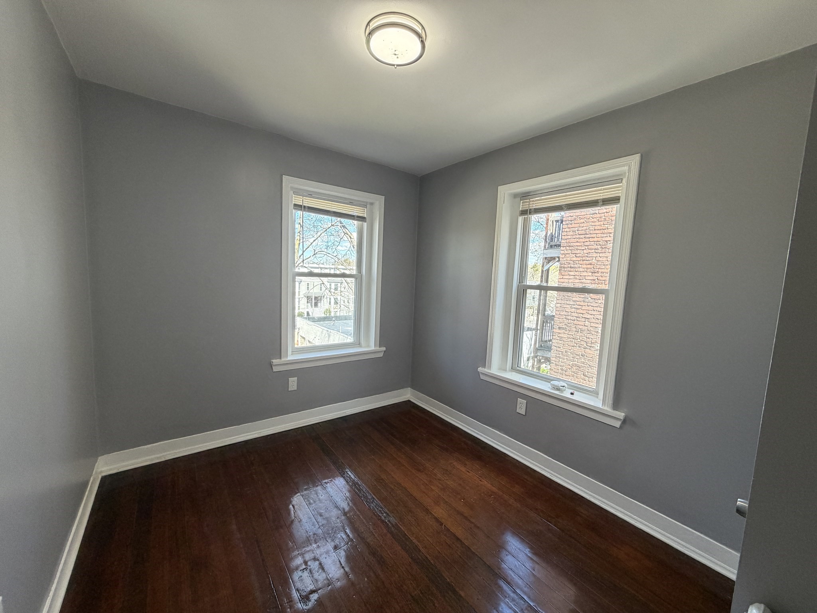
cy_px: 306
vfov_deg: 85.7
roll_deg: -2.5
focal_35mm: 14
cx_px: 408
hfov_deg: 102.1
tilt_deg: -4.8
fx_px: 330
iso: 250
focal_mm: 2.22
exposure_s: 1/120
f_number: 2.2
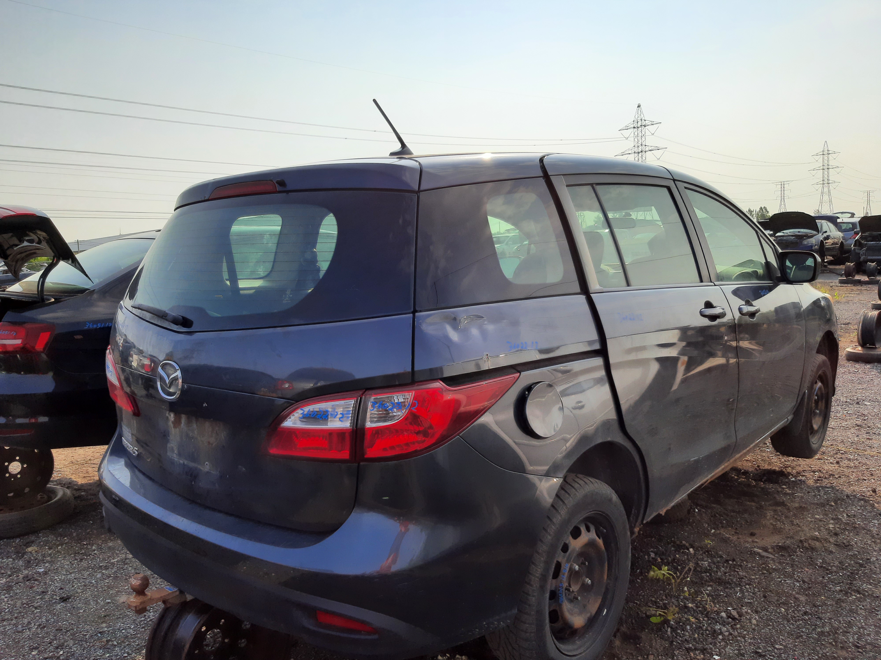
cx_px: 440
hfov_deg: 67.3
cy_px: 330
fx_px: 662
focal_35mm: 26
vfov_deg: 53.1
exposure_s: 1/2825
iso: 40
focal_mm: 3.92
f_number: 1.7
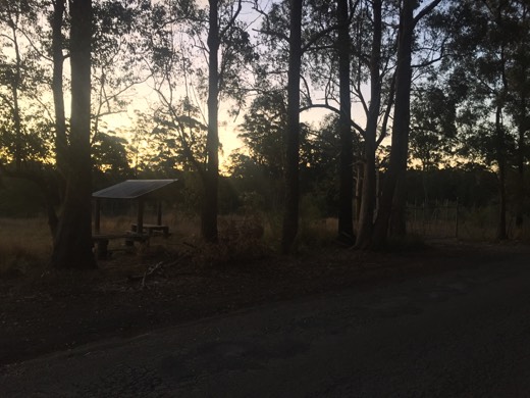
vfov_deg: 48.2
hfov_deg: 61.7
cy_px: 199
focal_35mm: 29
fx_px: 444
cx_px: 265
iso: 250
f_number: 2.2
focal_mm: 4.15
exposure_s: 1/24
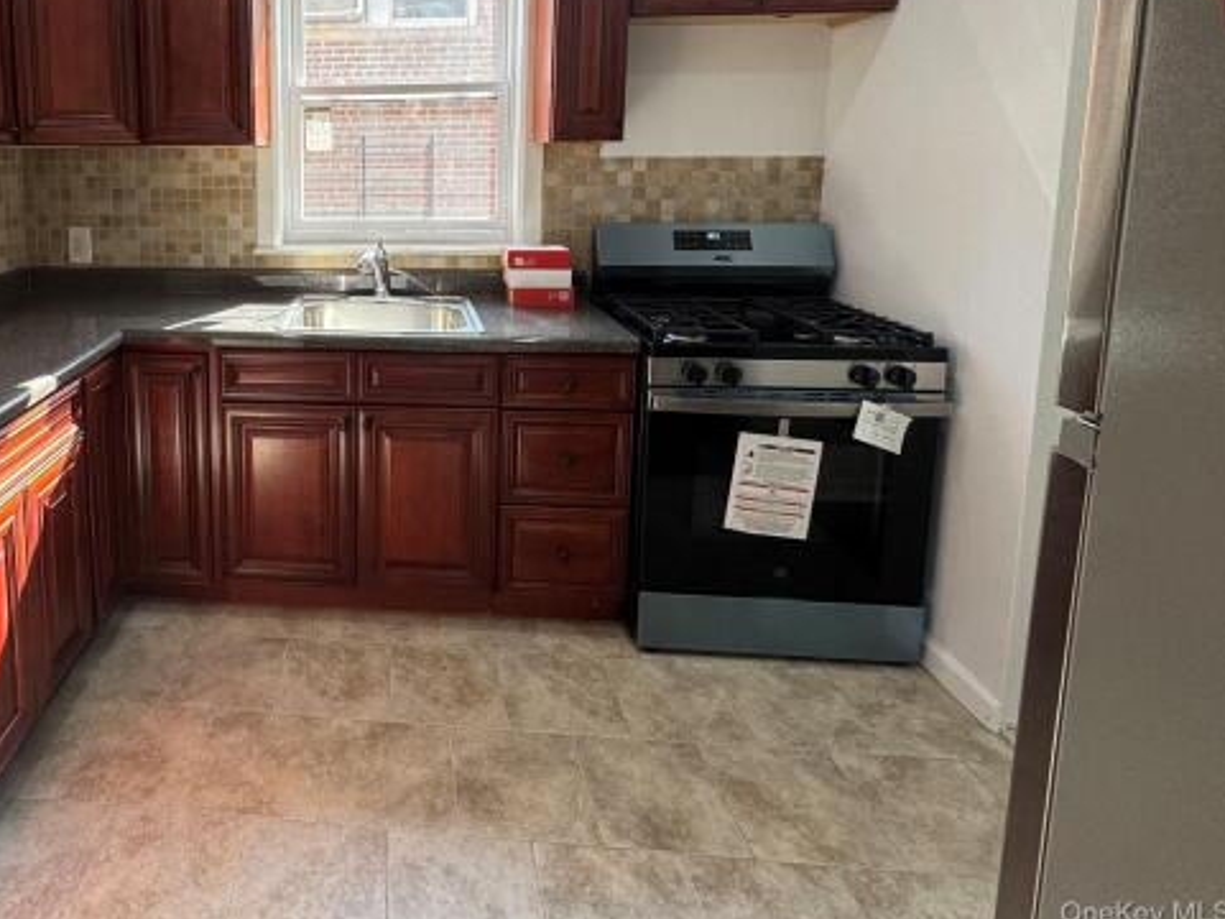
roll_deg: +0.5
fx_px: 743
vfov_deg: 60.4
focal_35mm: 21
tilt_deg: -7.0
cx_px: 324
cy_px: 245
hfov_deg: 74.0
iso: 64
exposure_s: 1/99
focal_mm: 2.22
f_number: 2.2
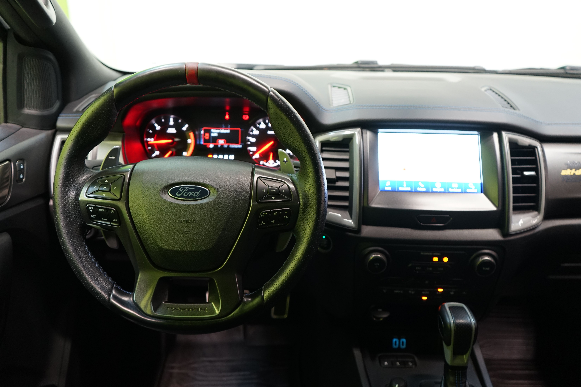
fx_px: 468
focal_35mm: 29
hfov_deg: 63.7
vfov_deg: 45.0
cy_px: 194
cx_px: 290
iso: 1000
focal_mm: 29
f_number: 3.5
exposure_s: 1/30
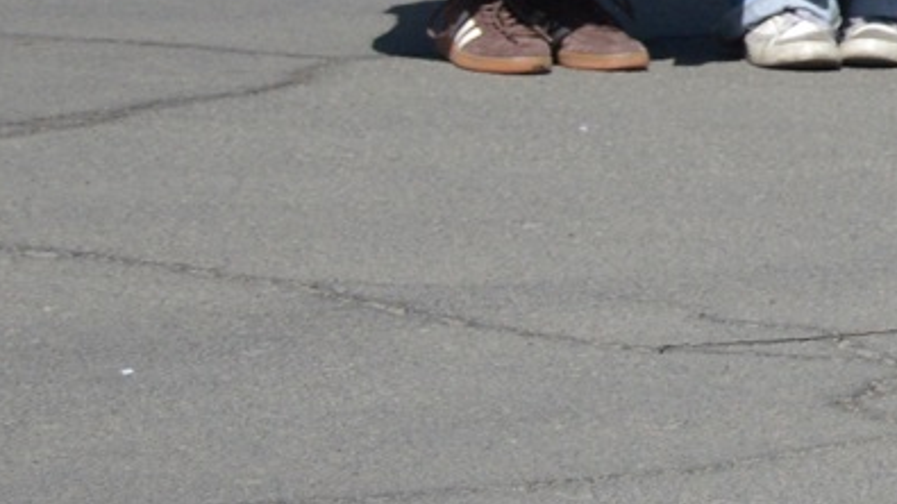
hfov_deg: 6.5
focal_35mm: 298
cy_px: -1201
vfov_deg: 3.9
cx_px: 2780
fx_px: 7086
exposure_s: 1/1600
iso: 200
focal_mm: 30
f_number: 4
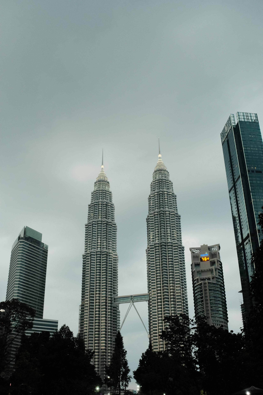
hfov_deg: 35.1
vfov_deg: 50.7
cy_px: 198
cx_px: 132
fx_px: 416
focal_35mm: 38
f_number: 4
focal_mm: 25
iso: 2000
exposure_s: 1/250
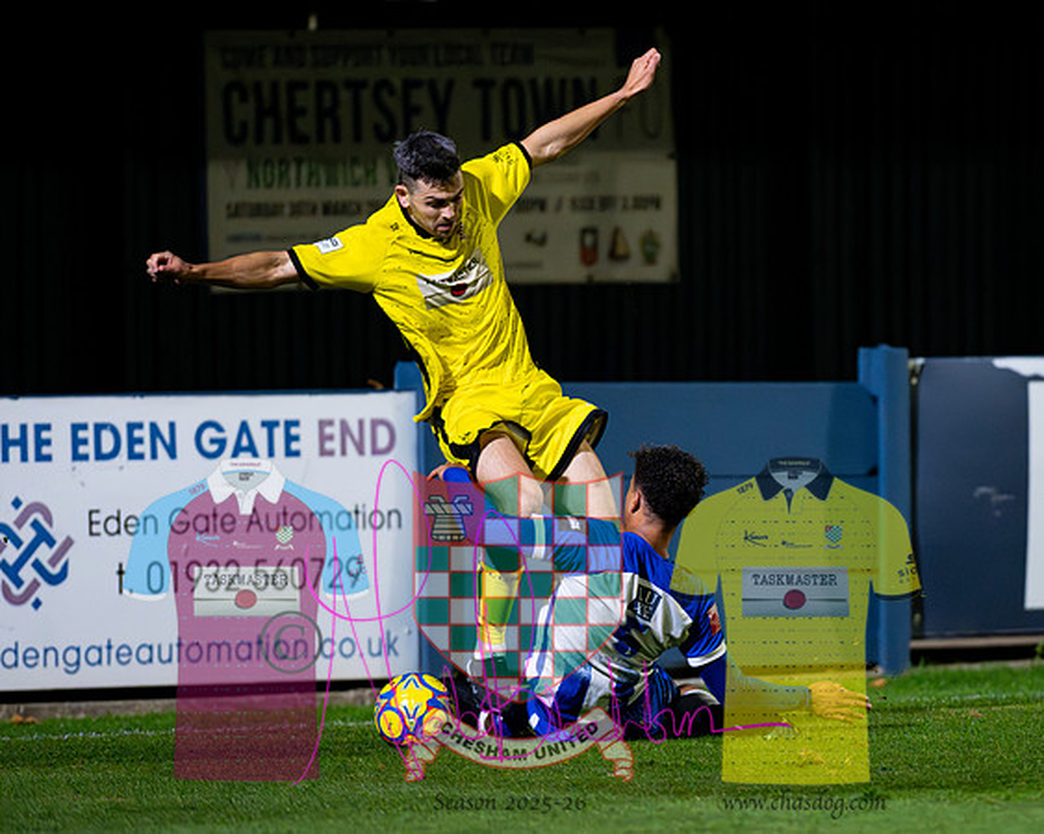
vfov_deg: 3.9
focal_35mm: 396
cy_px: 422
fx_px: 12228
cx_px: 685
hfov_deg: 4.9
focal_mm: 300
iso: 8000
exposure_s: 1/1250
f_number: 2.8
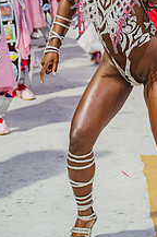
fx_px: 952
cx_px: 149
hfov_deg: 9.4
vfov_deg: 14.1
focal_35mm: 145
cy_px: 58
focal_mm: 70
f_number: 4.5
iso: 800
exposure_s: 1/250
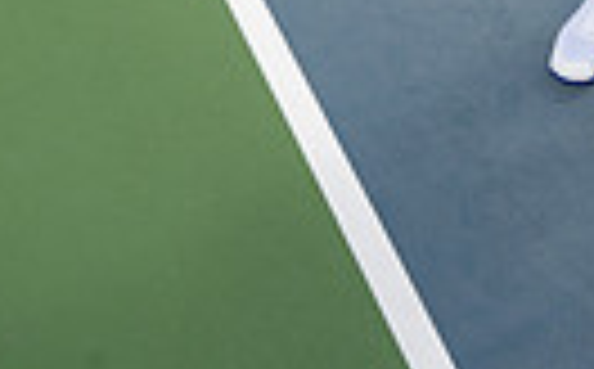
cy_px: -526
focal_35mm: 115
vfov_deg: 9.9
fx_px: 1859
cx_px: 464
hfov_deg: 18.0
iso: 100
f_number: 8
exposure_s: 1/250
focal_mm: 33
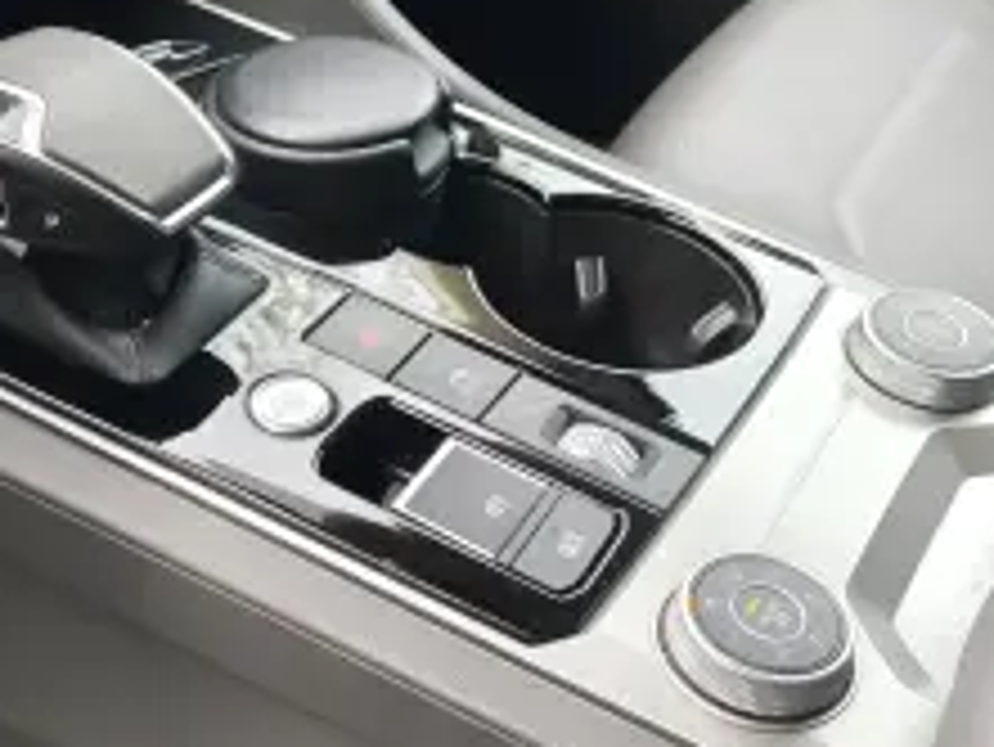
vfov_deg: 25.7
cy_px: 342
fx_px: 1638
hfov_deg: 33.6
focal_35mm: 57
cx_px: 360
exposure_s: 1/100
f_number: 1.4
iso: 64
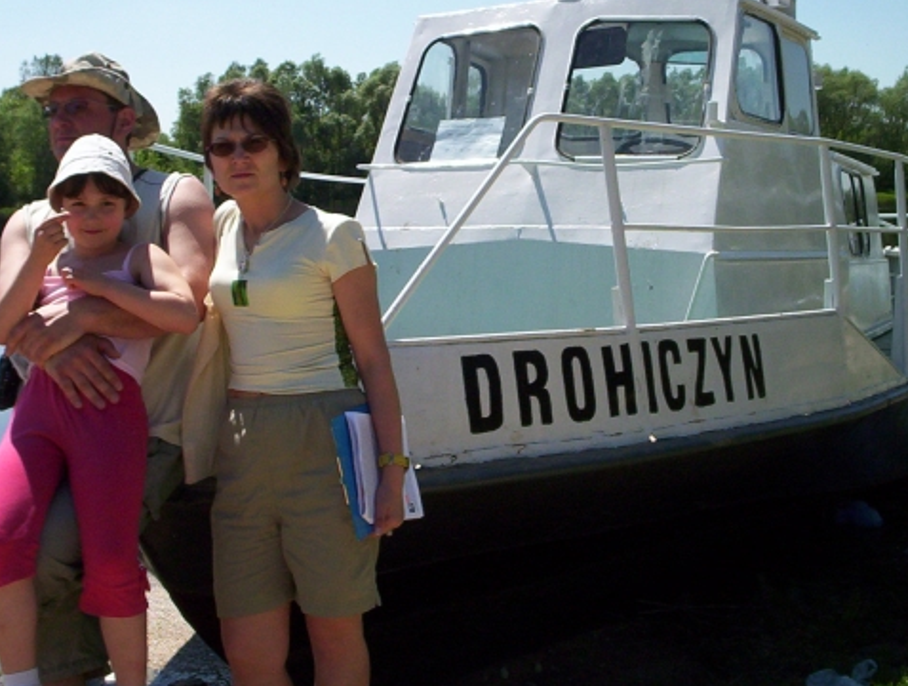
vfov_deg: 28.6
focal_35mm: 51
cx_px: 428
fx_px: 1341
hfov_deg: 37.4
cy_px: 281
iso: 100
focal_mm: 4.99
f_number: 4.5
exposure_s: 1/922
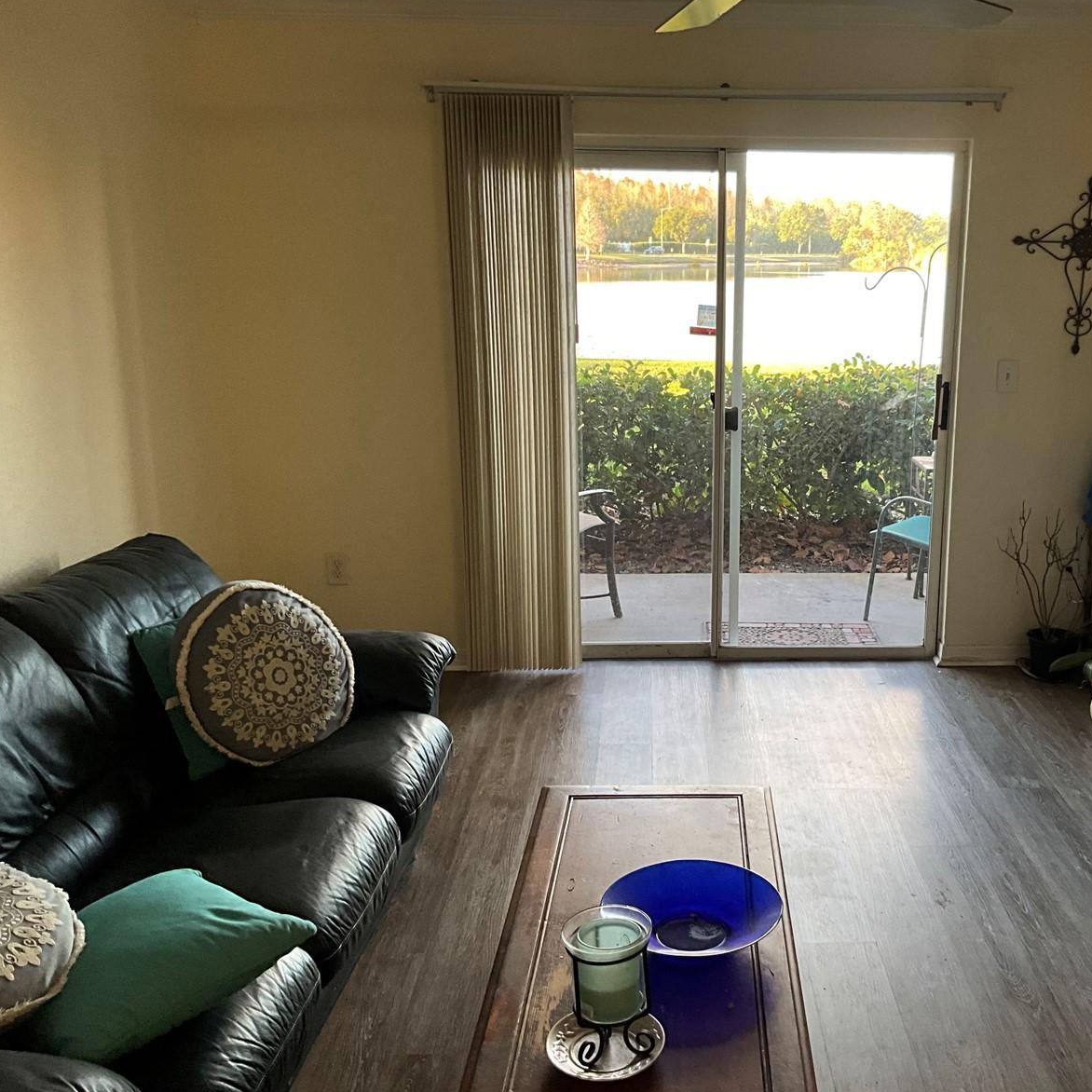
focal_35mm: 35
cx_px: 724
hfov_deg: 46.5
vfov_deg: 47.2
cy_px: 536
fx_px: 1249
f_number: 1.8
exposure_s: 1/75
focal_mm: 3
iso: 64
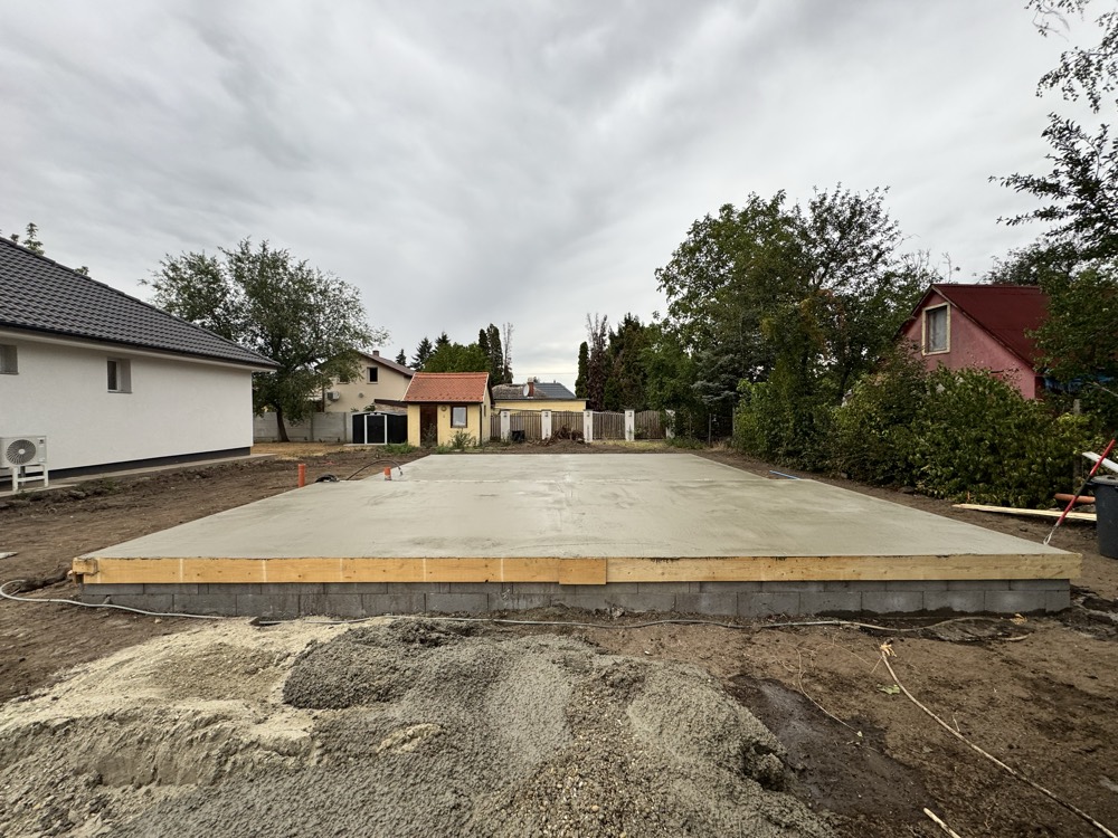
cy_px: 419
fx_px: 452
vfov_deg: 85.7
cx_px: 559
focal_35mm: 14
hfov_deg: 102.1
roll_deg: -0.1
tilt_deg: -1.2
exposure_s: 1/137
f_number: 2.2
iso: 40
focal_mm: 2.22
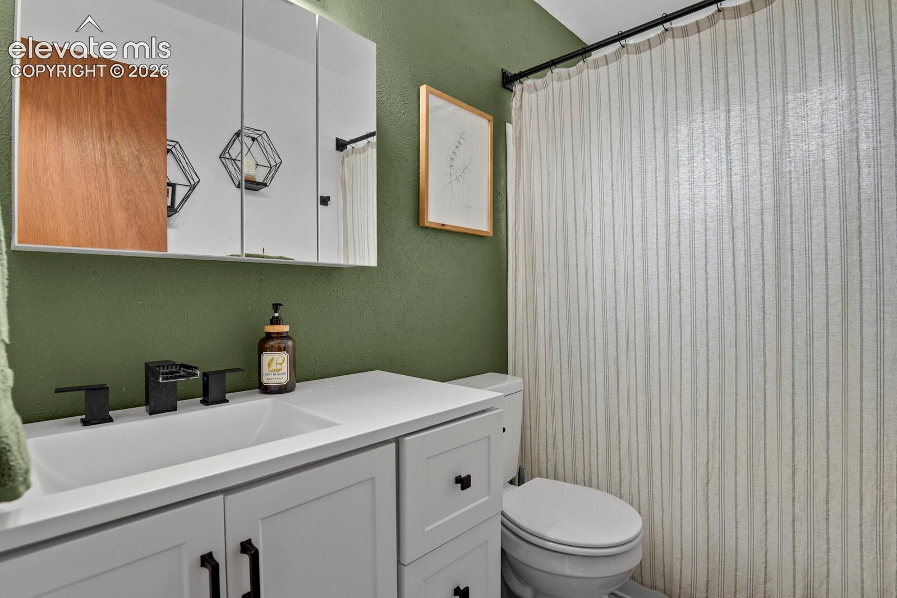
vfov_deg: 67.4
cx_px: 448
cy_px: 299
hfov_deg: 90.0
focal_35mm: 18
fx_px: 448
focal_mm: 18
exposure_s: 2.5
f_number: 6.3
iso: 250
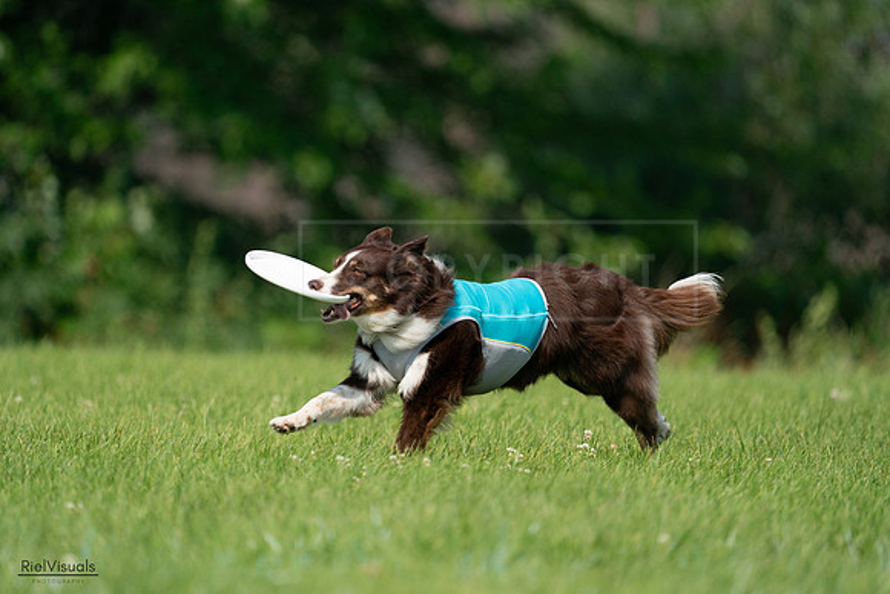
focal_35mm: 565
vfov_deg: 2.4
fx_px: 13971
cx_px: 445
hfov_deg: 3.6
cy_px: 297
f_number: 6.3
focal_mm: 565
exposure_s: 1/4000
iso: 1000
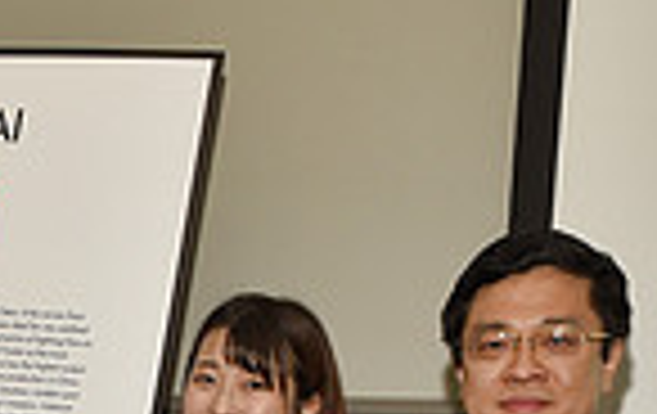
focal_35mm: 105
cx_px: -266
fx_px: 1884
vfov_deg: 11.5
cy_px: 790
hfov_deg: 18.1
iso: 200
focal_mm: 26
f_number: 5
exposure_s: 1/60
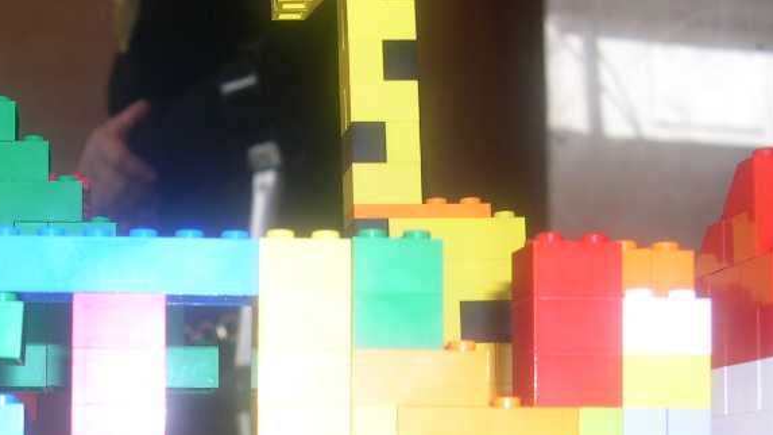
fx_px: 1516
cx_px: 130
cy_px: 474
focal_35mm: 74
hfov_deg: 27.9
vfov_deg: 15.9
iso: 100
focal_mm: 8
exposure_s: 1/60
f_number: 2.8
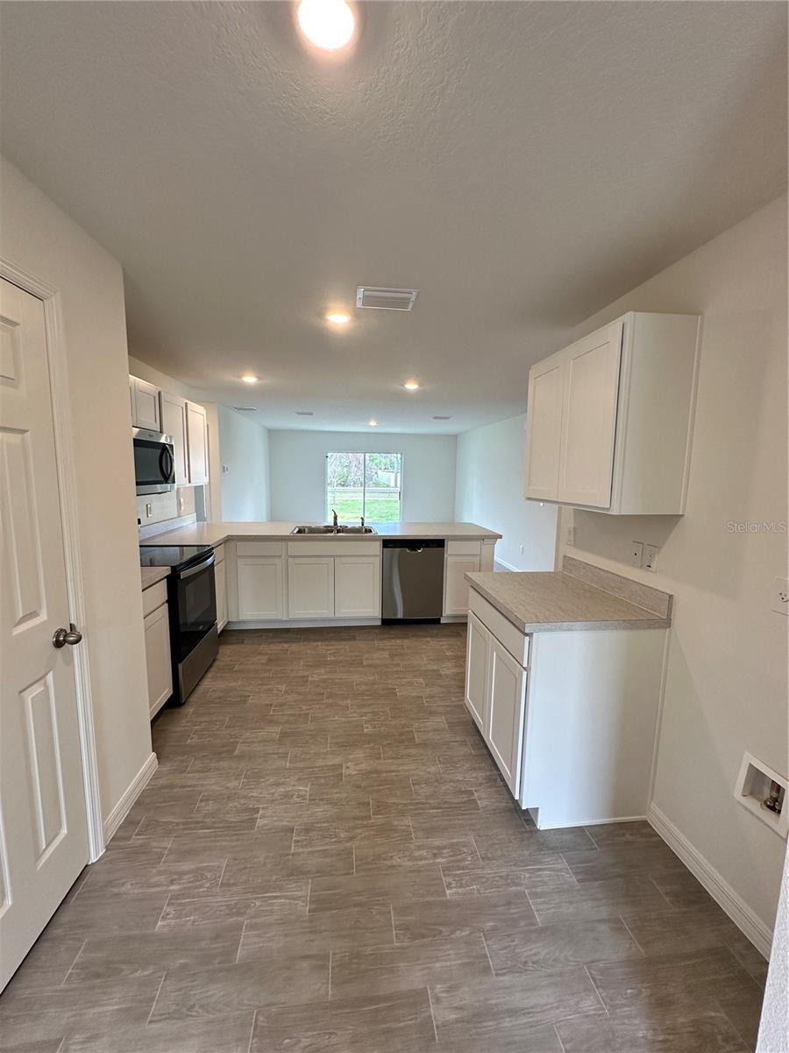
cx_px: 394
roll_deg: -2.1
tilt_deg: -7.1
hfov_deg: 85.7
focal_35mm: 14
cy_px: 526
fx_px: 425
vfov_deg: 102.1
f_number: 2.2
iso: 160
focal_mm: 2.22
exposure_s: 1/120
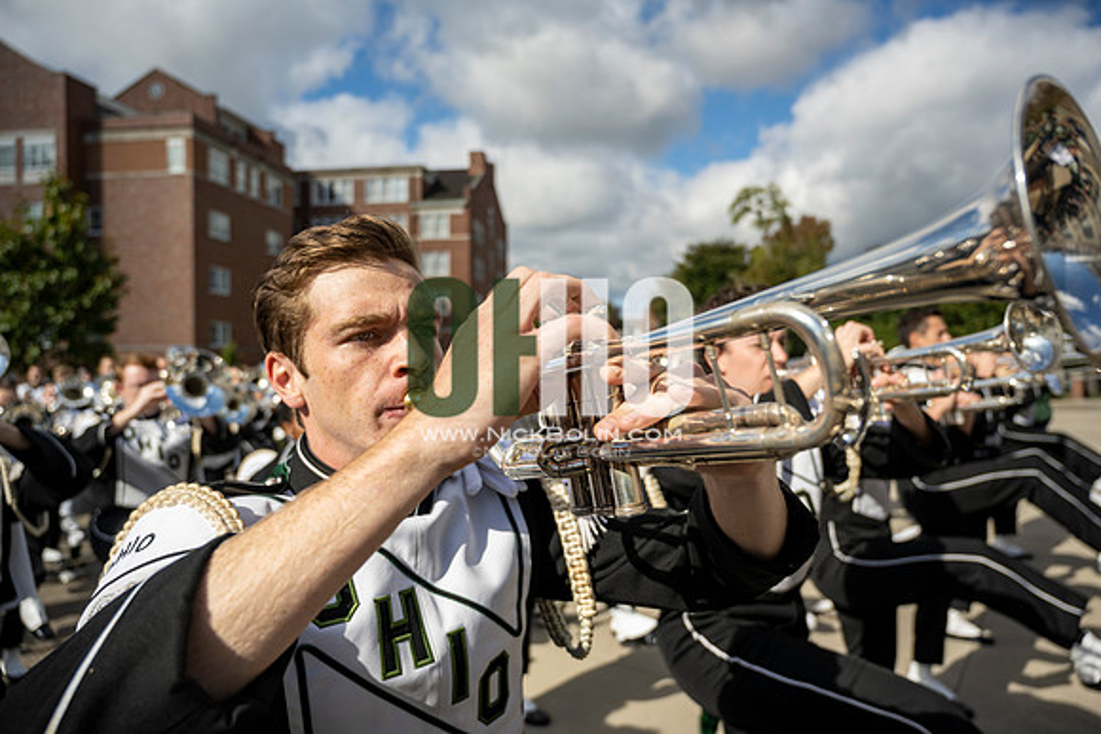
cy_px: 367
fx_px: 734
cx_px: 550
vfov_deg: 53.2
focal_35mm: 24
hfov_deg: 73.7
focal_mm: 24
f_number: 4
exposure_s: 1/1000
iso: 100
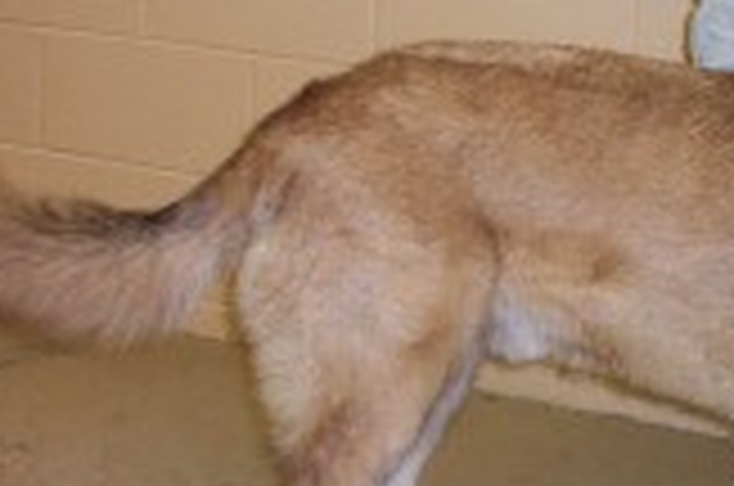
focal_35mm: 86
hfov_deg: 22.8
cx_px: 725
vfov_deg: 15.8
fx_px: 1750
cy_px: 238
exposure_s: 1/30
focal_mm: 7.5
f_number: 2.8
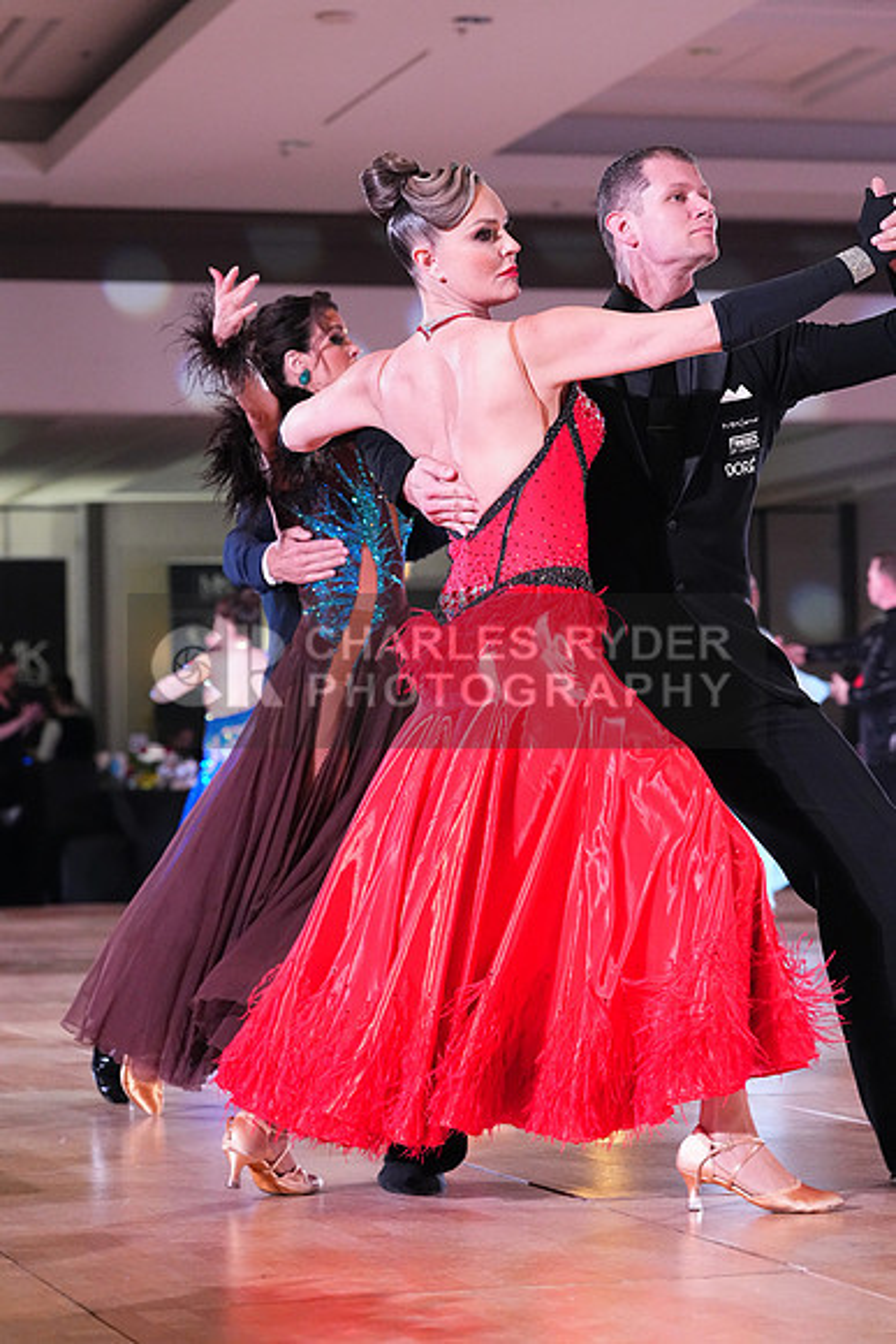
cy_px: 672
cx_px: 448
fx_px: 3656
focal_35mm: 98
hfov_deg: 14.0
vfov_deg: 20.8
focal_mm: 98
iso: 8000
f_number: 5
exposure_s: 1/320
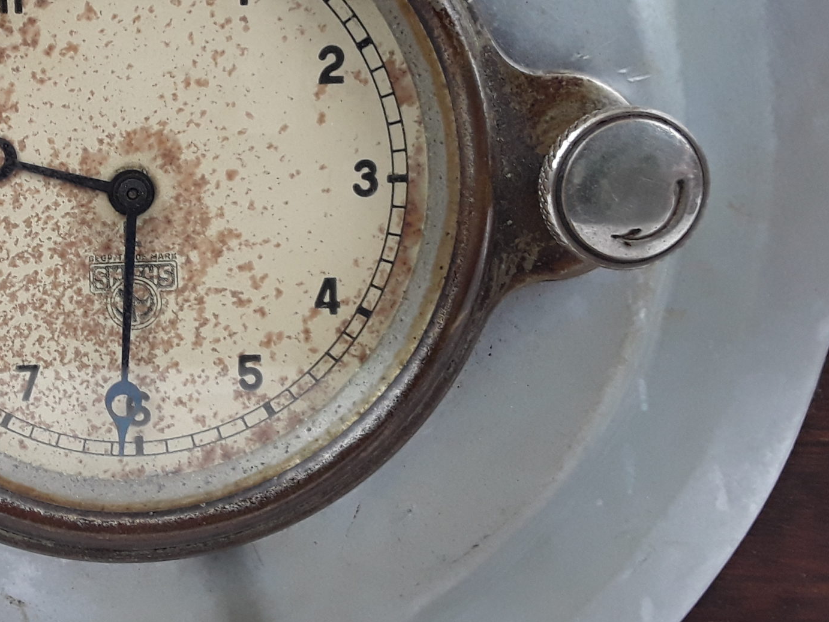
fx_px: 1198
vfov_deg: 29.1
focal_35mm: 50
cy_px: 269
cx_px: 94
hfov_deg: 36.0
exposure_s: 1/33
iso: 50
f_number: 1.9
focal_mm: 2.91
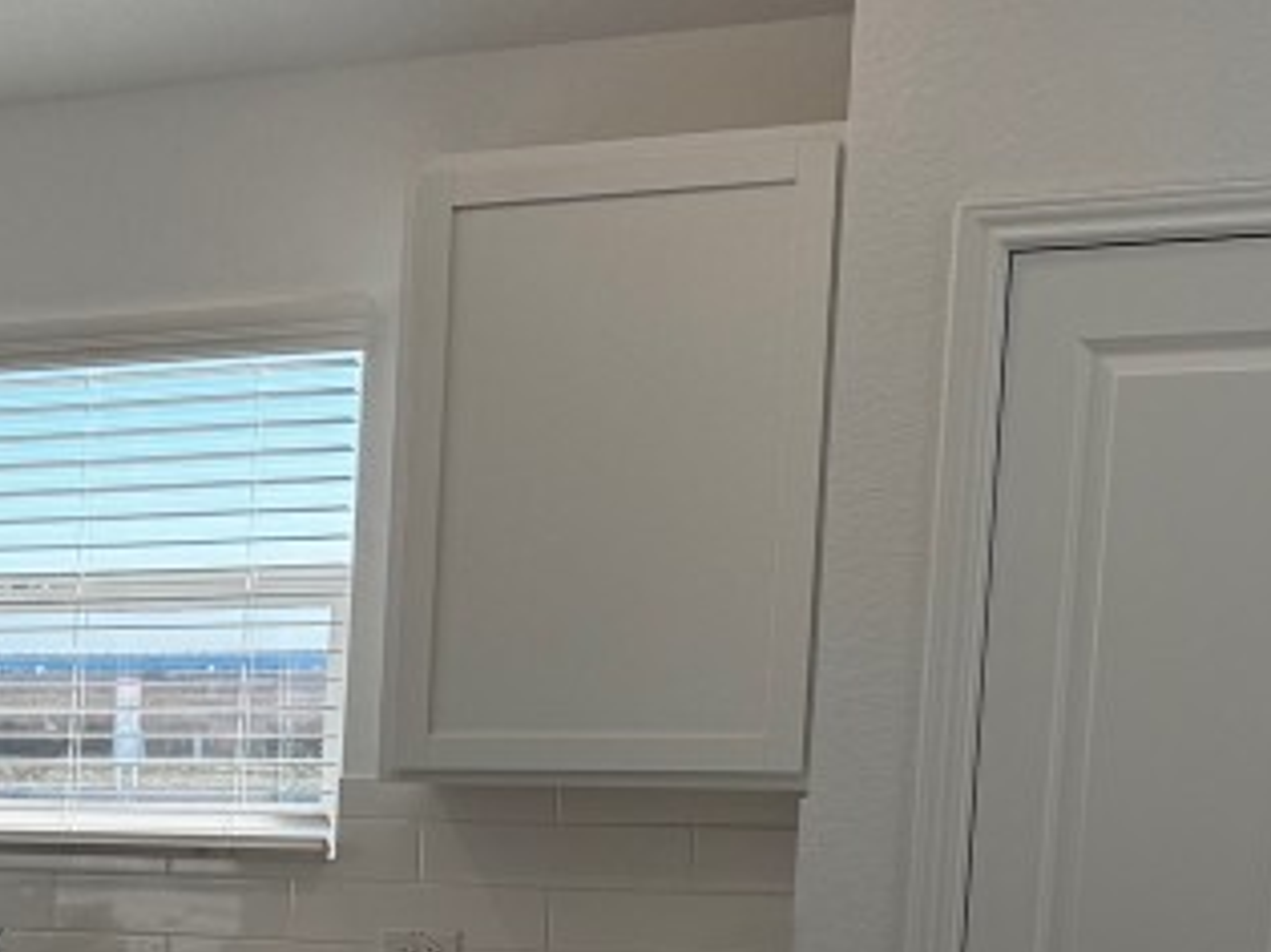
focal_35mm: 78
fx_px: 2863
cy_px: 1057
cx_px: -432
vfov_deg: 18.2
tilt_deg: -8.9
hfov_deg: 22.2
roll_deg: +0.7
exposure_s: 1/510
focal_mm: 6.76
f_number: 1.78
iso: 80
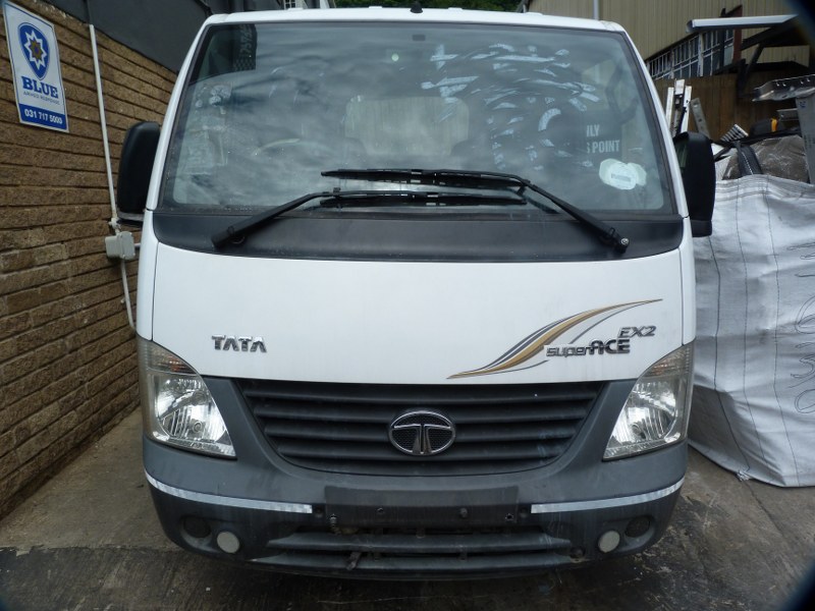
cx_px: 408
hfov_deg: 69.4
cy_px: 306
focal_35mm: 25
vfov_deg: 54.9
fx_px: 589
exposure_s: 1/320
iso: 80
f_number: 5.6
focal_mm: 4.5
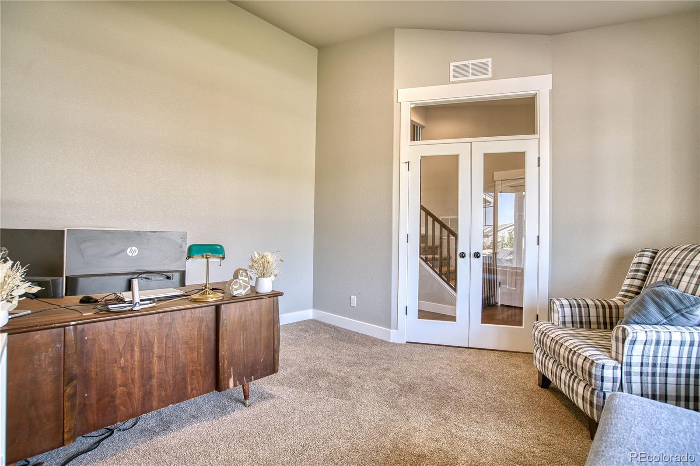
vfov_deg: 73.7
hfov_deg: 96.7
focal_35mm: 16
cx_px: 350
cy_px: 233
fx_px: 311
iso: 500
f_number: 5
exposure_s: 1/40
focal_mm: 16
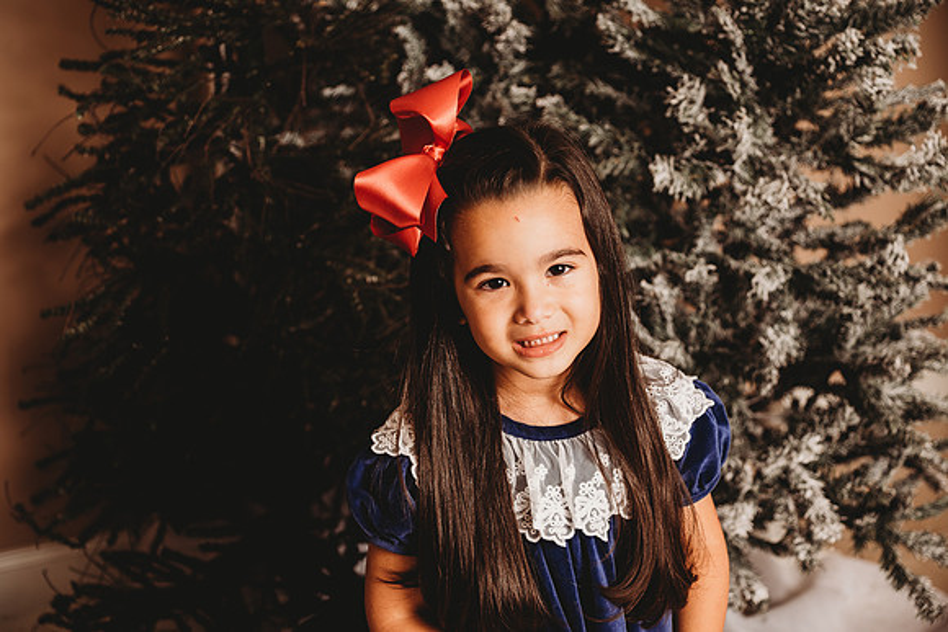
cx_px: 474
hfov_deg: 36.2
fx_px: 1449
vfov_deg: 24.6
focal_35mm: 55
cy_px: 316
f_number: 4
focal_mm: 55
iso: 100
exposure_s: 1/160
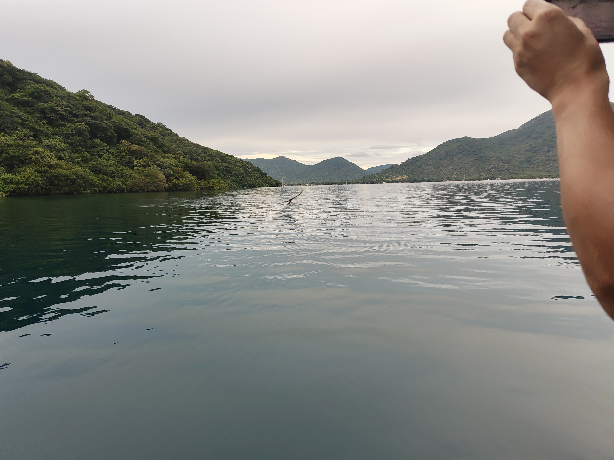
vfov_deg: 56.8
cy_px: 230
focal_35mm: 24
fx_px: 426
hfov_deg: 71.6
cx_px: 307
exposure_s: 1/100
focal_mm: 5.56
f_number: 1.88
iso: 125
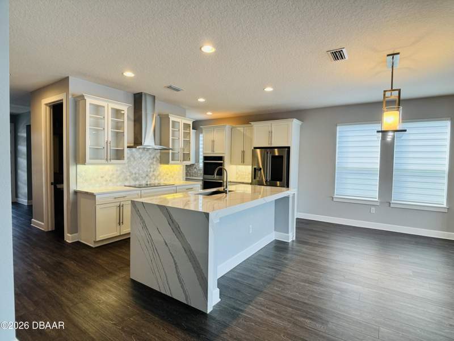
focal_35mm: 24
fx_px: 315
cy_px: 170
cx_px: 227
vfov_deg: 56.8
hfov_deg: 71.6
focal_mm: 6.76
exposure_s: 1/120
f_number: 1.78
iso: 160
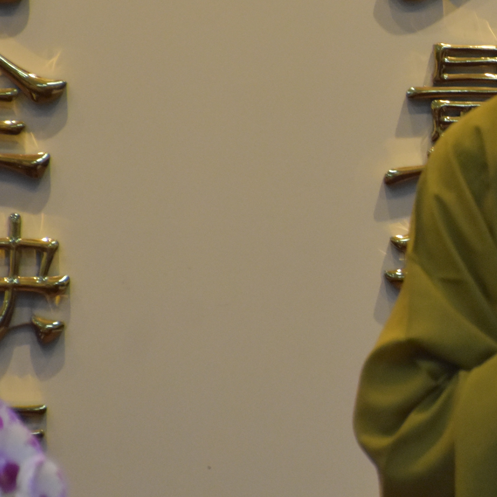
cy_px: 190
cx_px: 724
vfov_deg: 1.9
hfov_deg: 1.9
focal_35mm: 900
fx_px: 14619
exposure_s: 1/100
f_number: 6.3
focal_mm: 200
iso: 1600
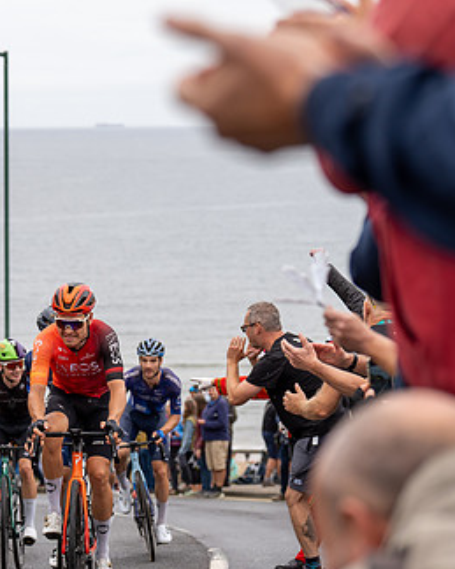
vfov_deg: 15.3
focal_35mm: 126
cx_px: -12
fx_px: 2122
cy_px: 326
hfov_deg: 12.1
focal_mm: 75
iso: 320
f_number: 3.5
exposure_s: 1/1000
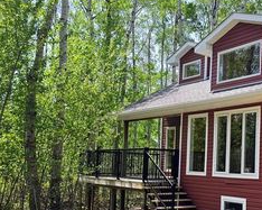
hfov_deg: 36.1
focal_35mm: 48
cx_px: 243
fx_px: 372
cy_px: 142
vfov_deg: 31.2
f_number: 1.4
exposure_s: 1/2805
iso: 64
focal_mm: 6.5
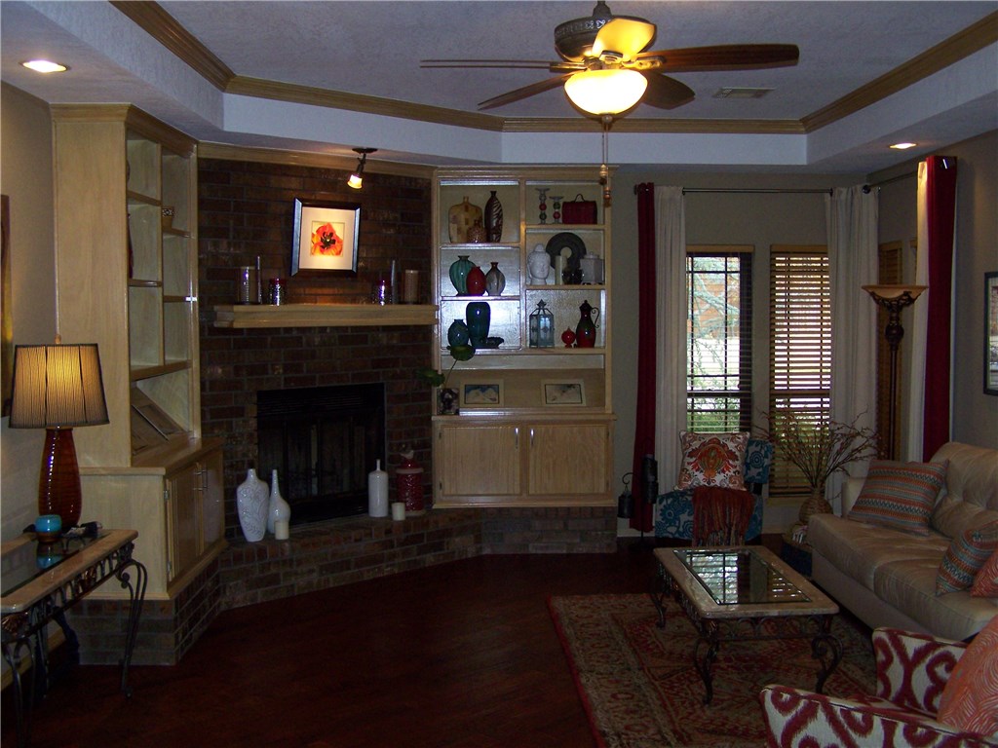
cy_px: 374
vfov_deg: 37.7
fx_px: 1096
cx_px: 499
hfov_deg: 49.0
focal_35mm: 38
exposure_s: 1/60
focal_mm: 6.3
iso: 160
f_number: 2.8
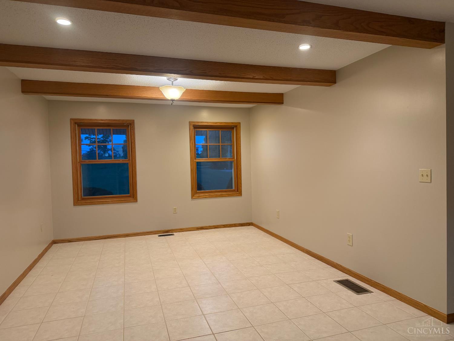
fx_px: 315
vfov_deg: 56.8
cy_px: 170
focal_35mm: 24
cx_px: 227
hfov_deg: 71.6
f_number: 1.78
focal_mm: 6.76
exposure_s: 1/60
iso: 250
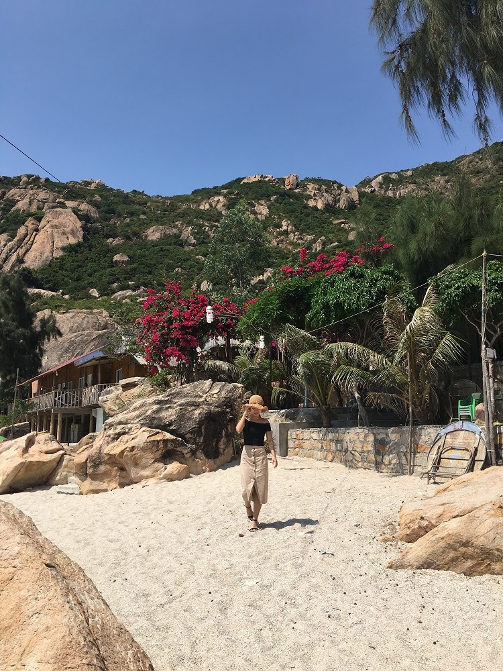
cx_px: 252
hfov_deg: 48.2
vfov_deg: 61.7
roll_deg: -0.2
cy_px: 336
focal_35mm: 29
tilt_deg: +11.5
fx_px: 562
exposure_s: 1/2404
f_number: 2.2
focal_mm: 4.15
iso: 25
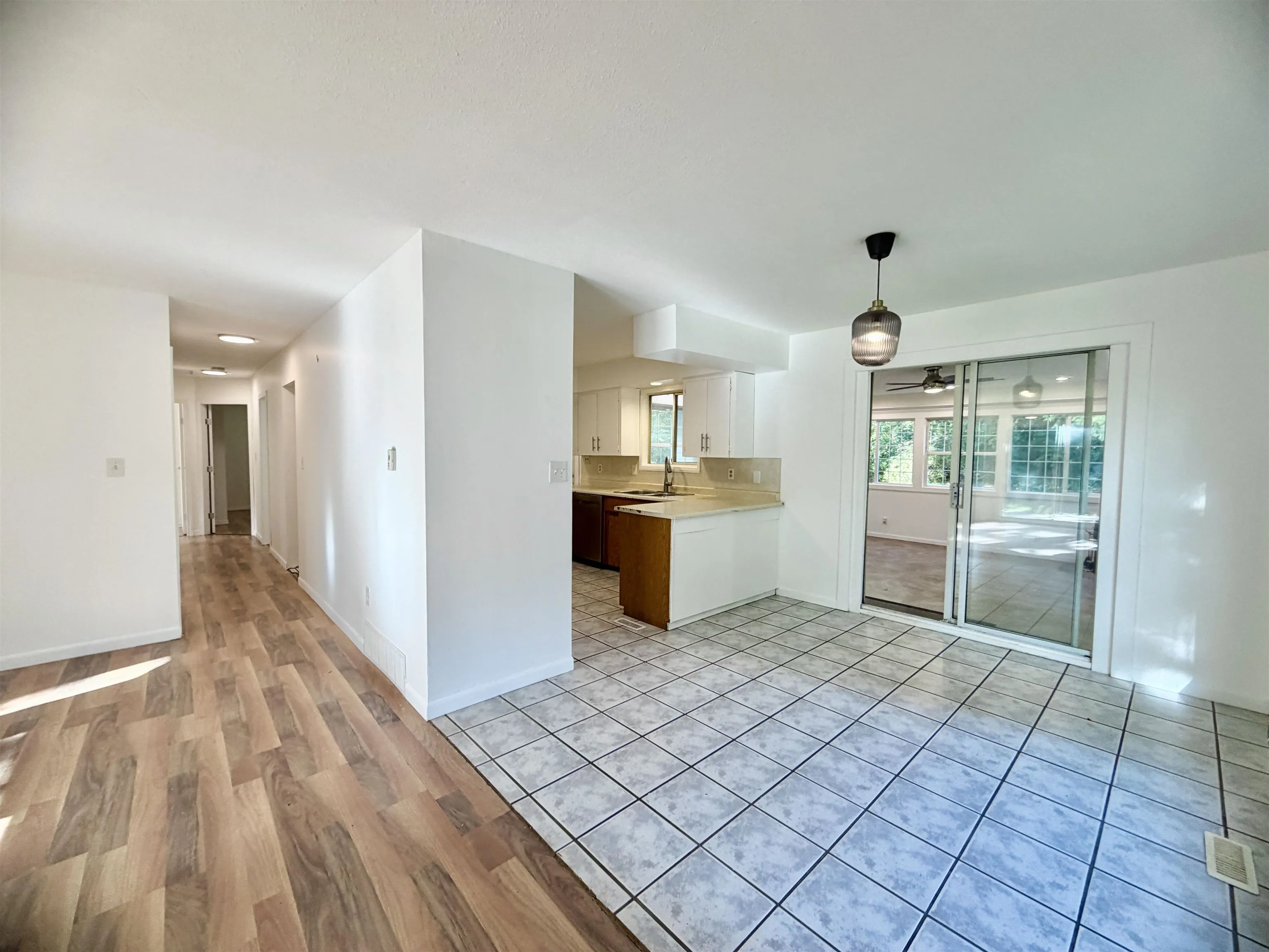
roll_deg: -1.3
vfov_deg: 85.7
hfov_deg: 102.1
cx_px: 634
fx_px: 513
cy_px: 476
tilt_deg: -2.9
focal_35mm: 14
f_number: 2.2
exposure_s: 1/120
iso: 160
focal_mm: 2.22
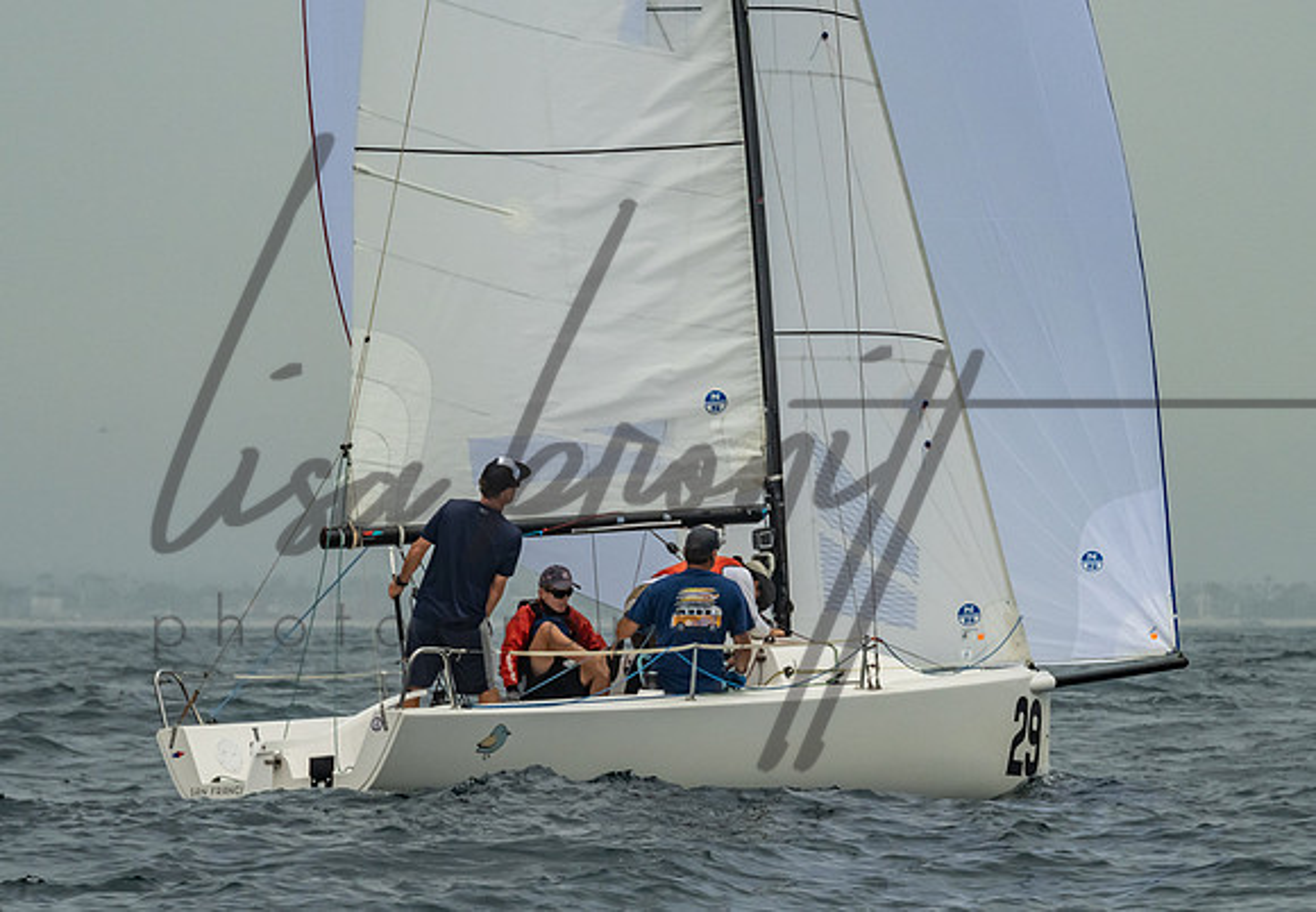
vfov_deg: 6.0
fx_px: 8686
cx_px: 725
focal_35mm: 235
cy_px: 434
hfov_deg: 8.7
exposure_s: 1/3200
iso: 800
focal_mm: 155
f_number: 9
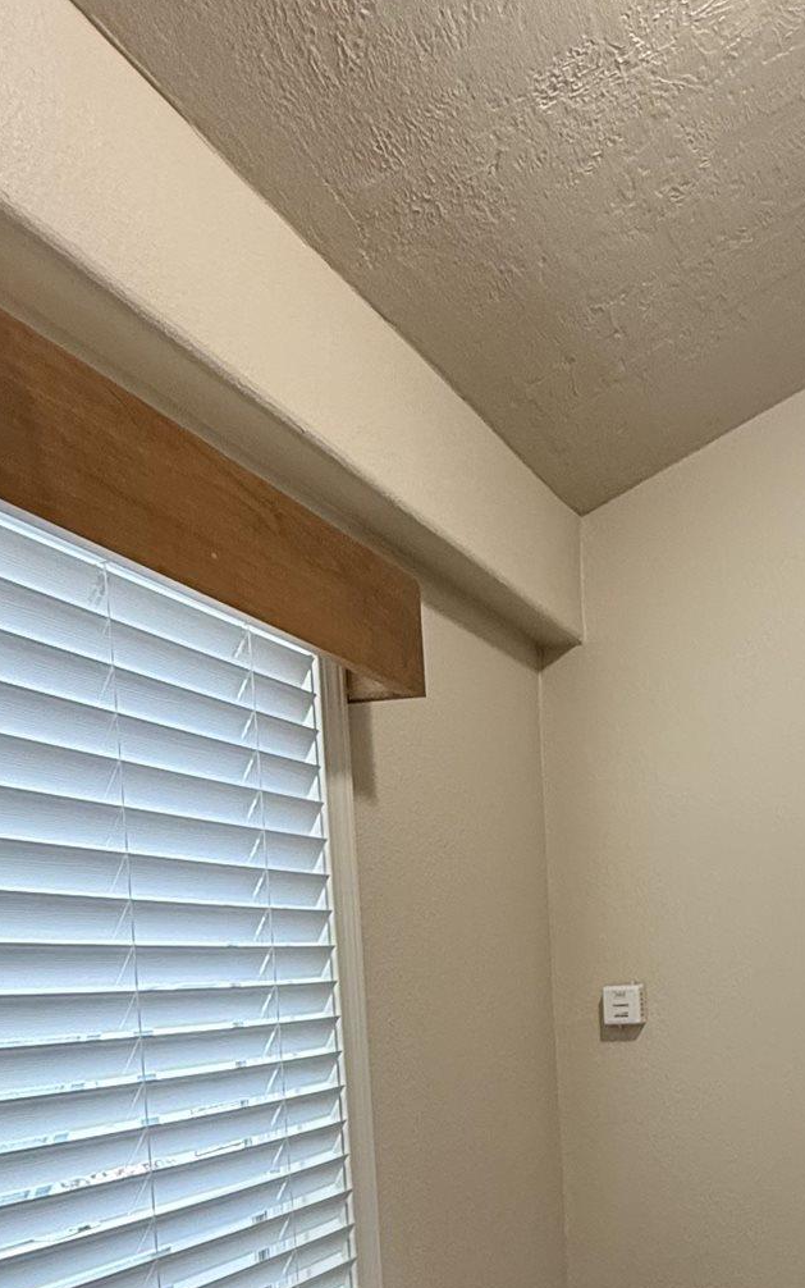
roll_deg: +1.6
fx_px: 1193
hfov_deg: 34.8
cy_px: 1079
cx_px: 751
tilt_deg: -4.4
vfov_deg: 52.0
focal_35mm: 34
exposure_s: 1/60
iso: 400
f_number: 2.2
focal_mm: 2.22
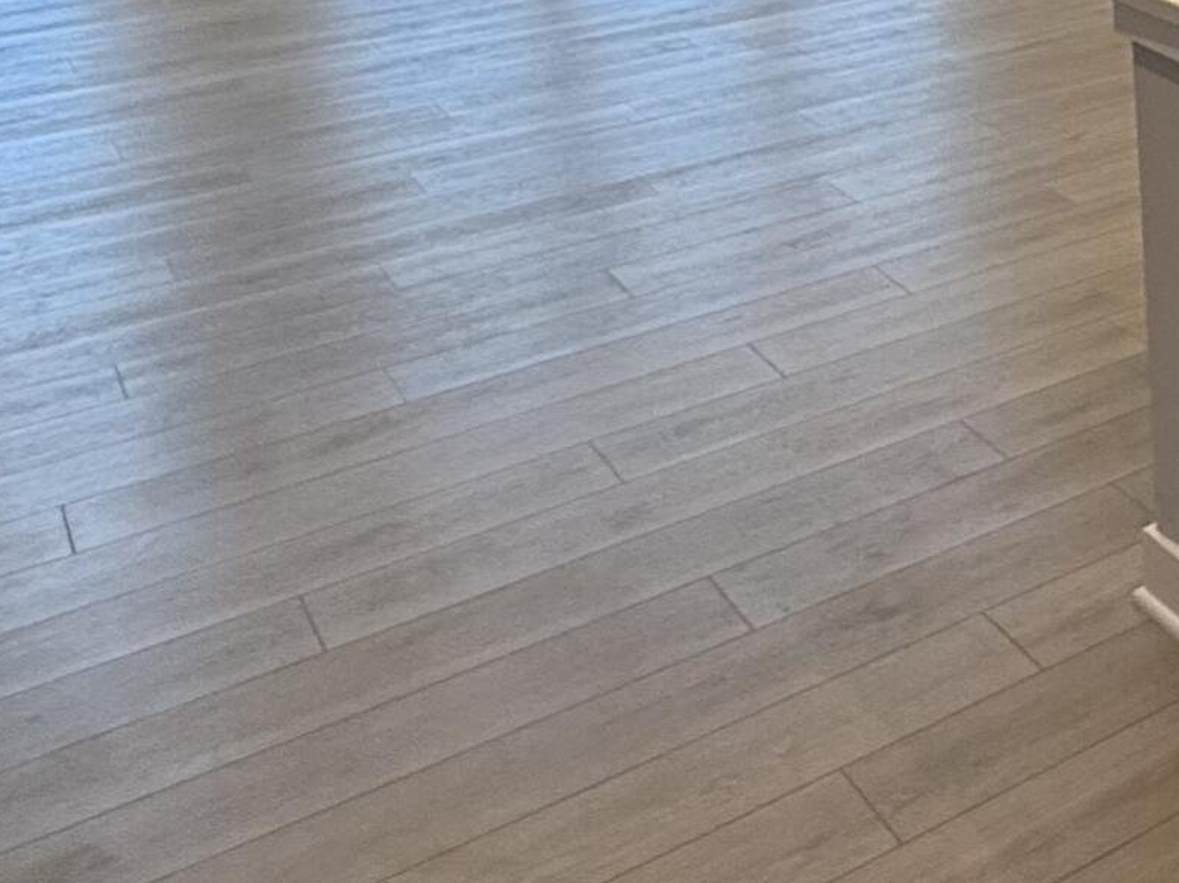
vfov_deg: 24.0
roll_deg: +0.3
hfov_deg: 27.0
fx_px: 1839
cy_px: -236
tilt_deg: -8.9
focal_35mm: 54
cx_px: 1697
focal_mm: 2.22
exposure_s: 1/120
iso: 200
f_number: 2.2
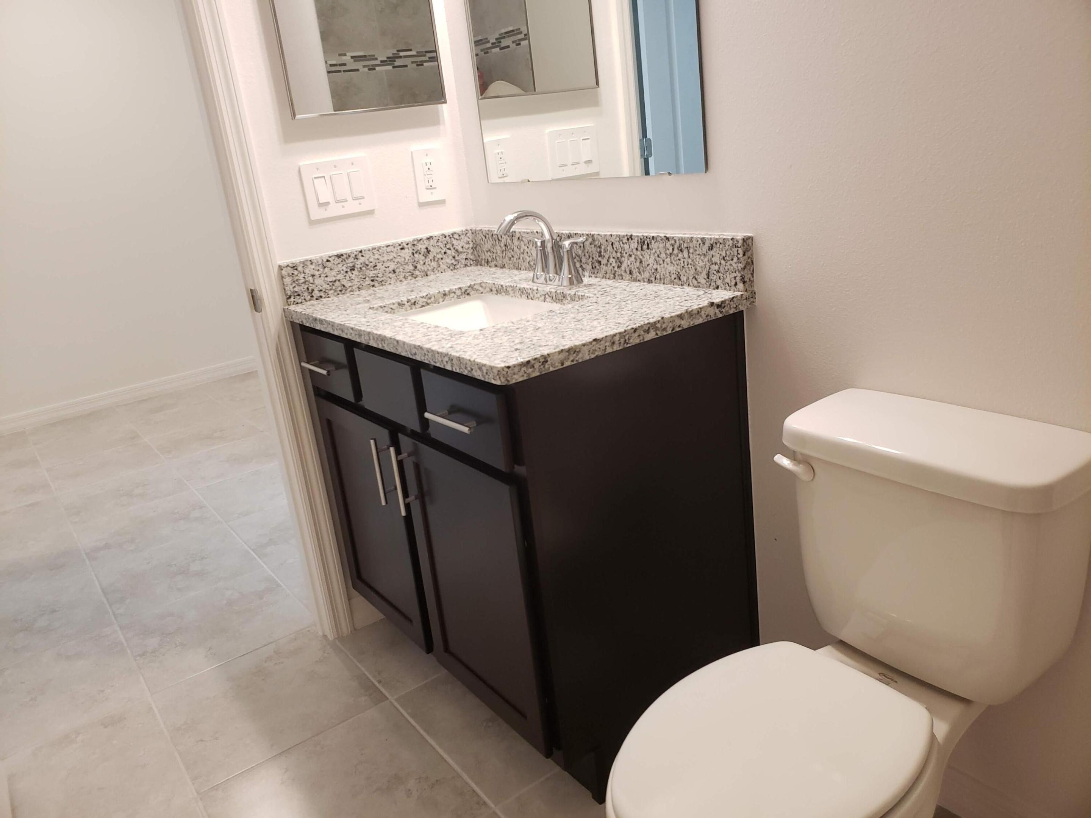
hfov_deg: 67.3
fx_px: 819
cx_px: 546
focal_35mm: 26
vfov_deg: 53.1
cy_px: 409
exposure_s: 1/40
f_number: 2.4
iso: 250
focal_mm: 4.3
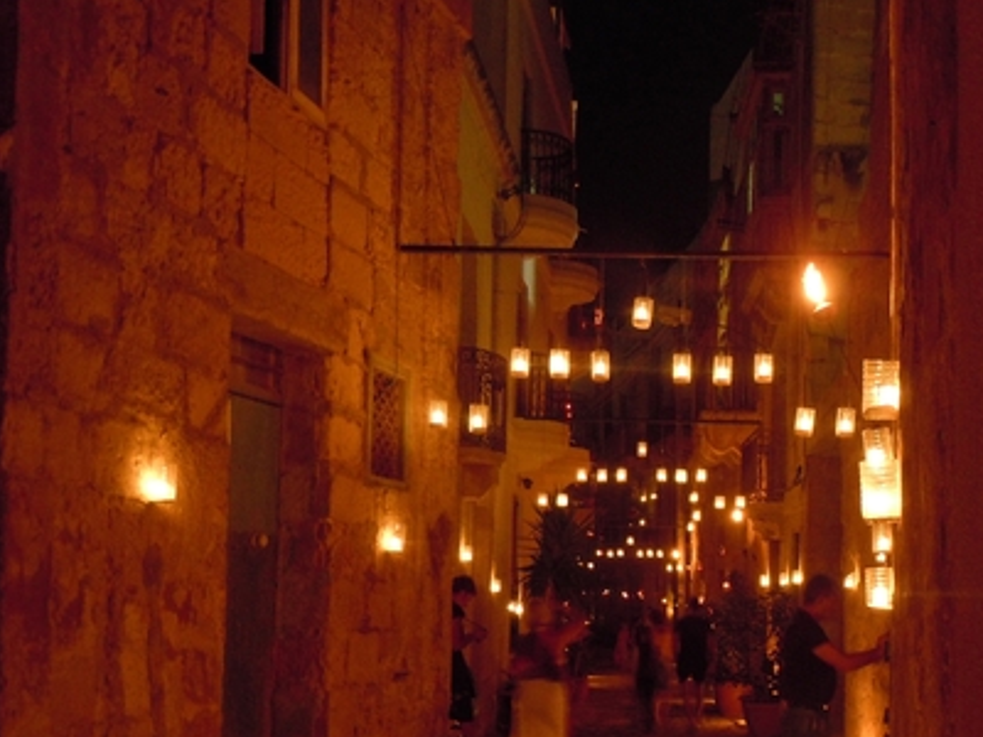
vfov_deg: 31.7
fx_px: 1278
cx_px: 713
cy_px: 540
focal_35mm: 45
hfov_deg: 41.1
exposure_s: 1
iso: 400
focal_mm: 5.4
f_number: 3.5
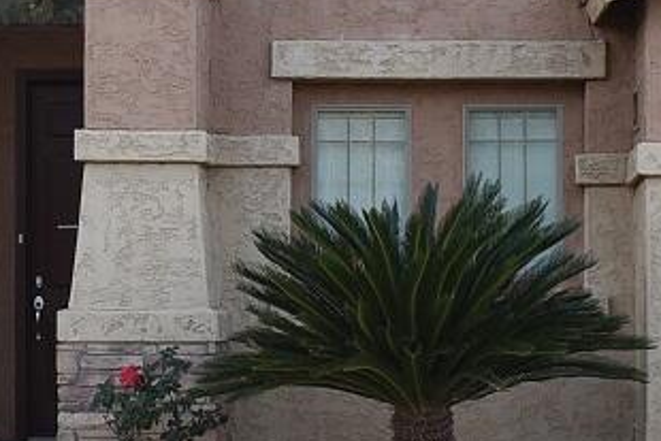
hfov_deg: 11.8
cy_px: 153
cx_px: 215
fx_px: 3196
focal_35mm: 174
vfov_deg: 7.9
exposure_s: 1/125
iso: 100
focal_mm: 24
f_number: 5.6
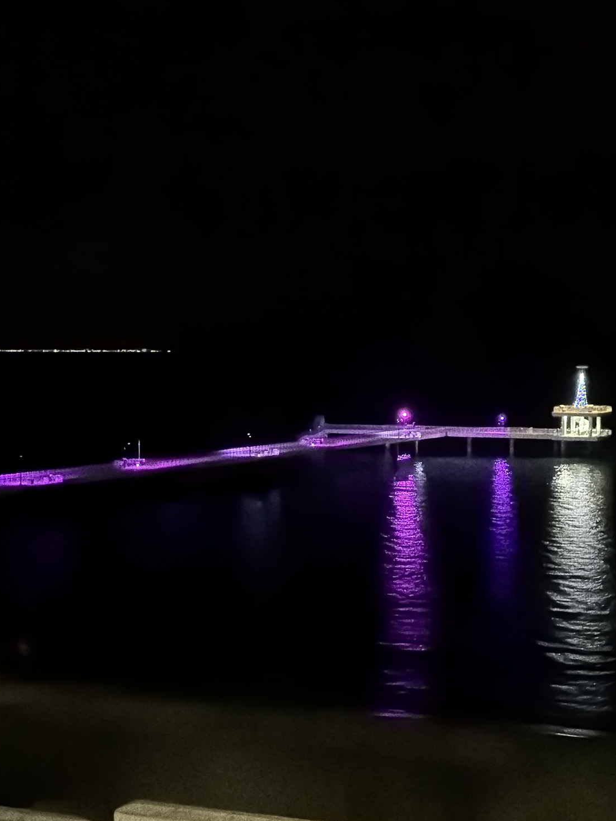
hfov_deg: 22.5
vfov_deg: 29.8
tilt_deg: -2.6
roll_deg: +0.8
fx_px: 1542
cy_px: 415
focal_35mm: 65
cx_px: 406
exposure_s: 1/17
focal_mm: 6.76
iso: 12500
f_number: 1.78
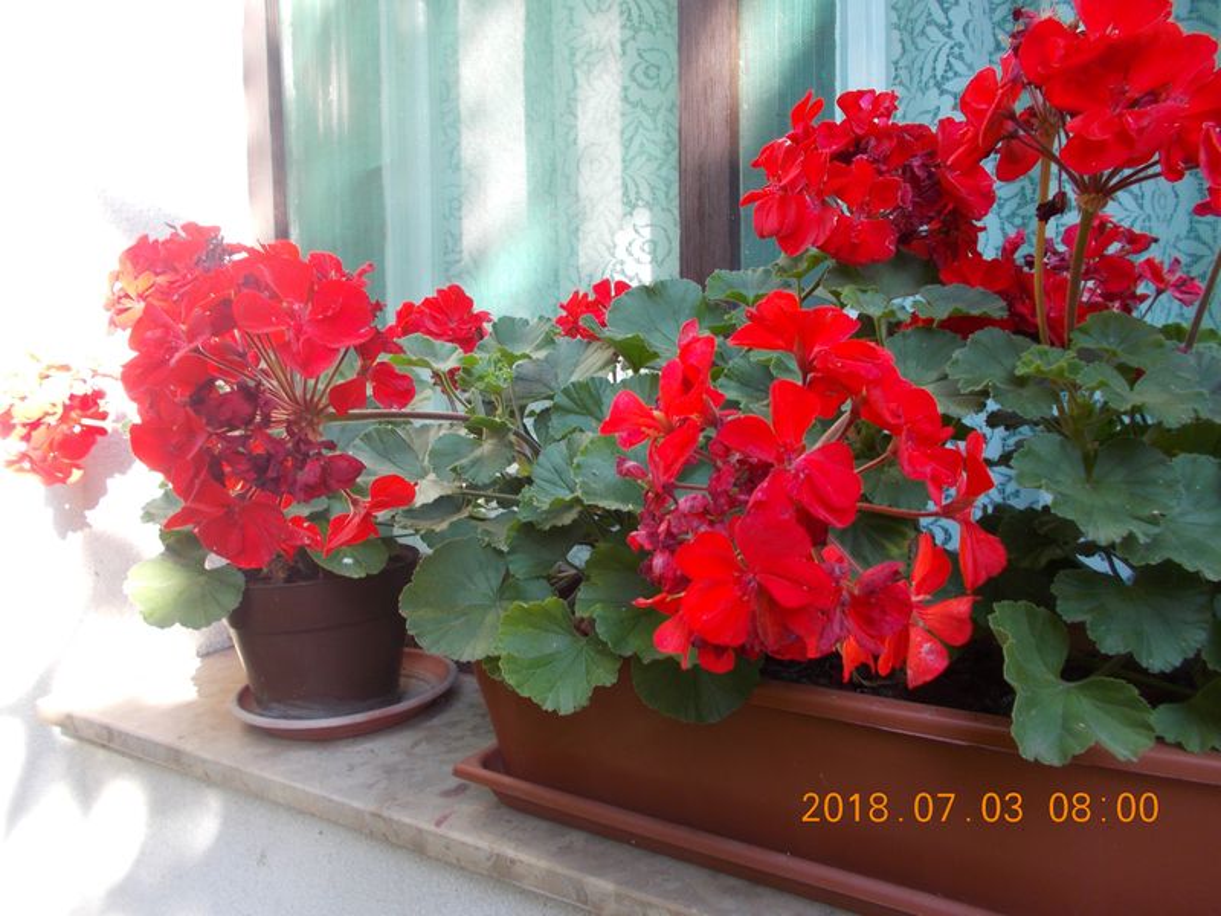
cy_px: 458
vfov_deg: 53.1
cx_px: 610
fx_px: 917
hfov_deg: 67.3
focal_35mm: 26
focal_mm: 4.6
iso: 80
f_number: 3.2
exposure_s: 1/40
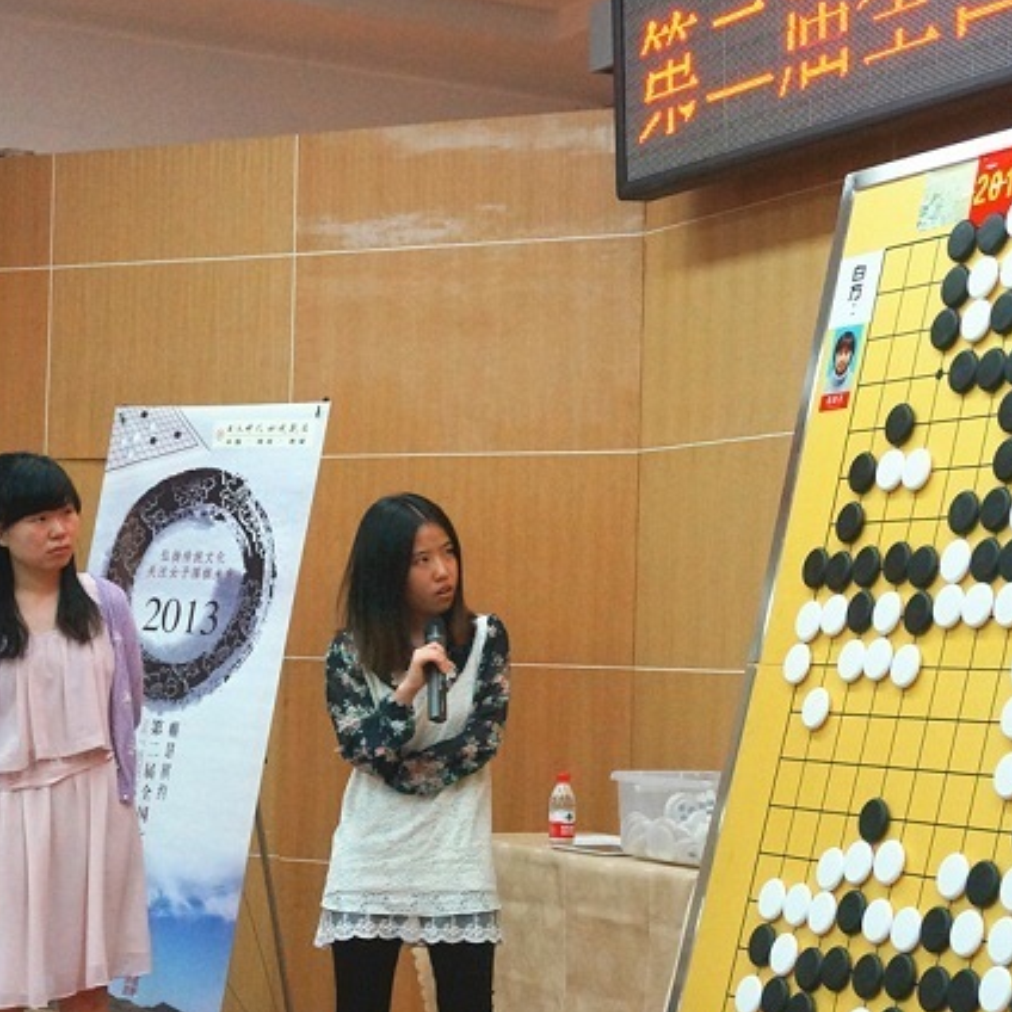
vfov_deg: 23.6
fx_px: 2411
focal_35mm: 73
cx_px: 554
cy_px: 692
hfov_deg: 23.7
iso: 2000
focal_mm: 27
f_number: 4.5
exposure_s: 1/160
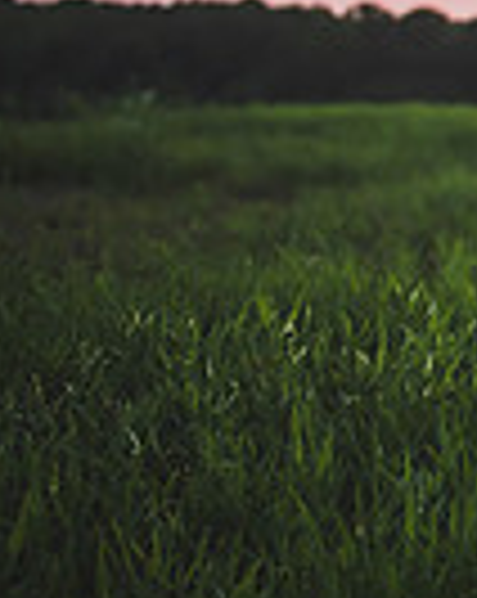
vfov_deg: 18.5
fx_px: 1786
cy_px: -15
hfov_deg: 11.7
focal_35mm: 101
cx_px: 1235
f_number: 2.8
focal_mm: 24
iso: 200
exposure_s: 1/1000
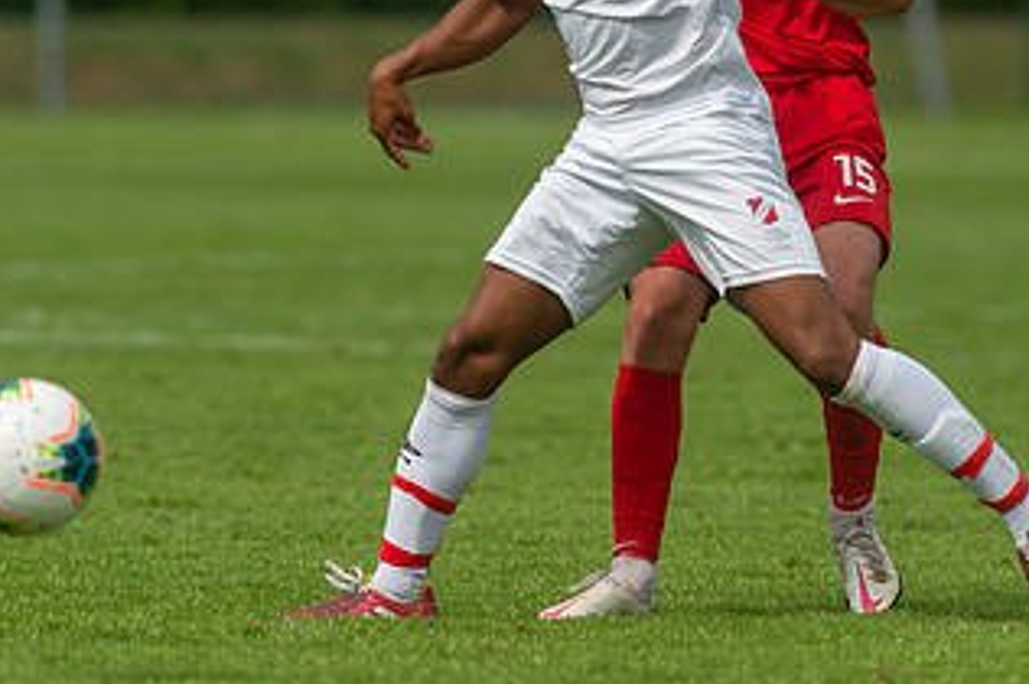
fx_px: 22757
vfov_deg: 1.7
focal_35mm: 797
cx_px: 619
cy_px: 121
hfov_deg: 2.6
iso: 250
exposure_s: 1/1250
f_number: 4
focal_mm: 420
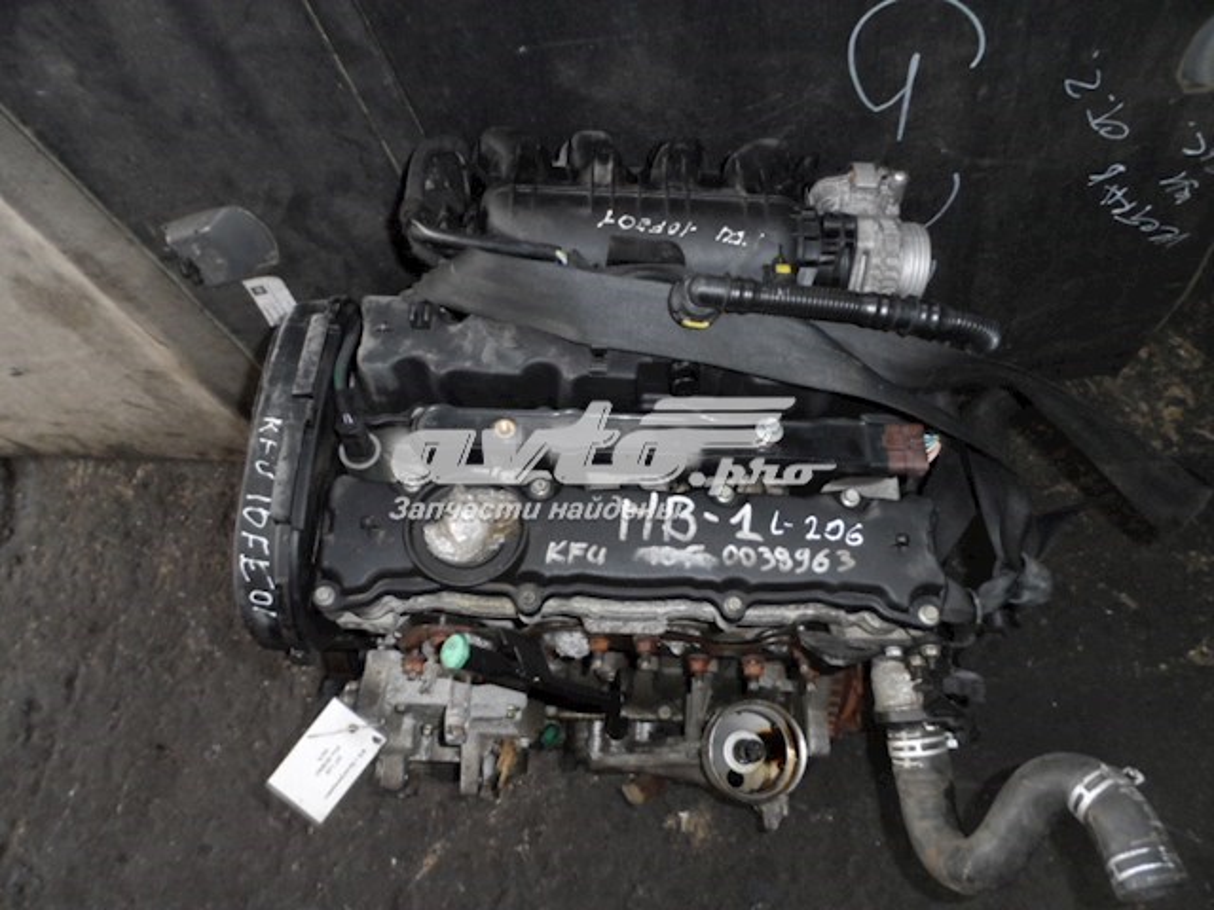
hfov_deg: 71.6
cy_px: 455
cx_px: 607
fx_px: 842
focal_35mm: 24
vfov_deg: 56.8
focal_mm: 4
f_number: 3.2
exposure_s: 1/30
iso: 400
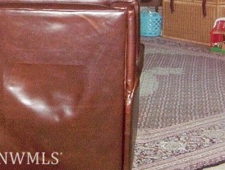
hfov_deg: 22.6
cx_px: 16
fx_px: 547
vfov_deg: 17.1
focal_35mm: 84
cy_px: -13
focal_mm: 5.54
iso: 140
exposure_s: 1/30
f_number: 2.76
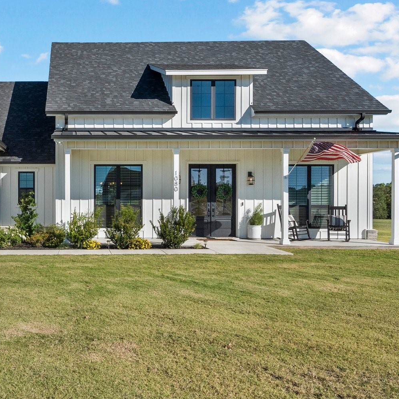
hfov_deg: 46.7
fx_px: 430
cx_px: 71
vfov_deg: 49.7
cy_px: 189
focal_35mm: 33
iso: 1600
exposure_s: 1/500
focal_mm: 19
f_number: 11
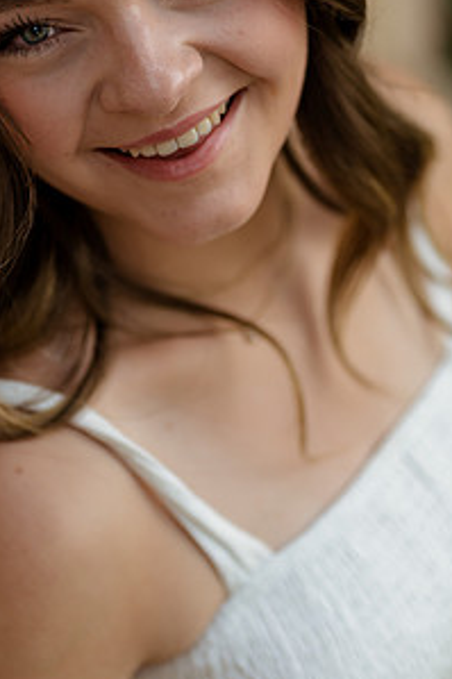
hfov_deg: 10.7
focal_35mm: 128
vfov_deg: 16.0
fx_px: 2413
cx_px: 227
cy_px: 207
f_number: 2.5
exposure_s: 1/320
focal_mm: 85
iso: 400
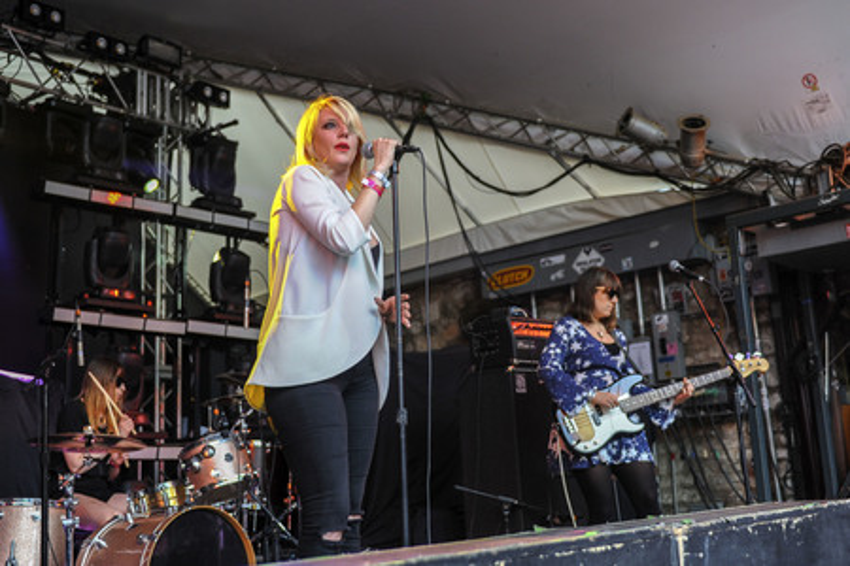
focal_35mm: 40
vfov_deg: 33.4
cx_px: 425
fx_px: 944
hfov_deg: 48.5
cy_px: 283
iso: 1000
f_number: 2.8
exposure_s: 1/500
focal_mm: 40
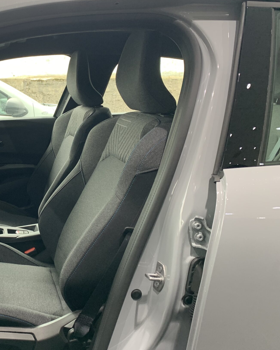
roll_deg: +0.1
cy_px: 175
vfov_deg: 45.8
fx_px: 414
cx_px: 13
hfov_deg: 34.6
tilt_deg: -12.4
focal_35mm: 40
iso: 64
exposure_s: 1/50
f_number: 1.8
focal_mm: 4.25
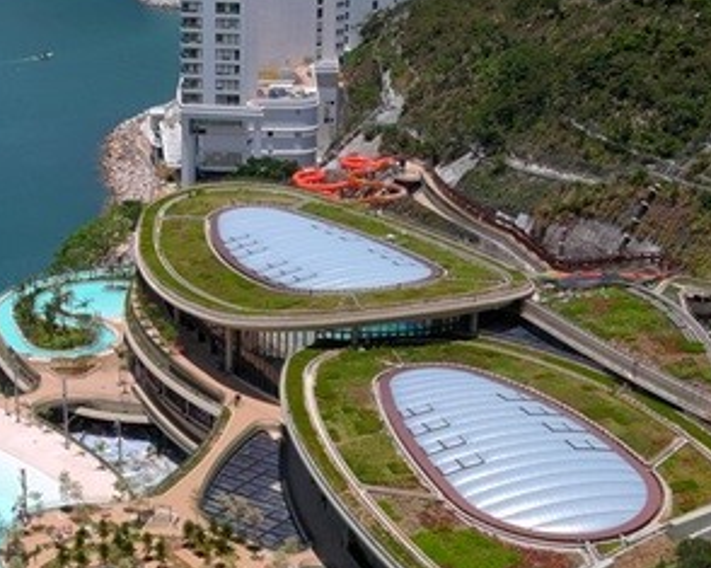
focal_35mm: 88
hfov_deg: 21.6
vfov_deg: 17.2
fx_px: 1851
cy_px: 497
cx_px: 220
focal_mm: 10.57
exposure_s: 1/160
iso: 100
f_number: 11
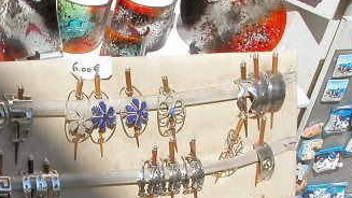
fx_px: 1073
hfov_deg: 18.5
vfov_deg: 10.4
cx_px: 74
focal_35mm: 115
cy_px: 221
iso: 100
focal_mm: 8.2
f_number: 5.4
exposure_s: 1/564
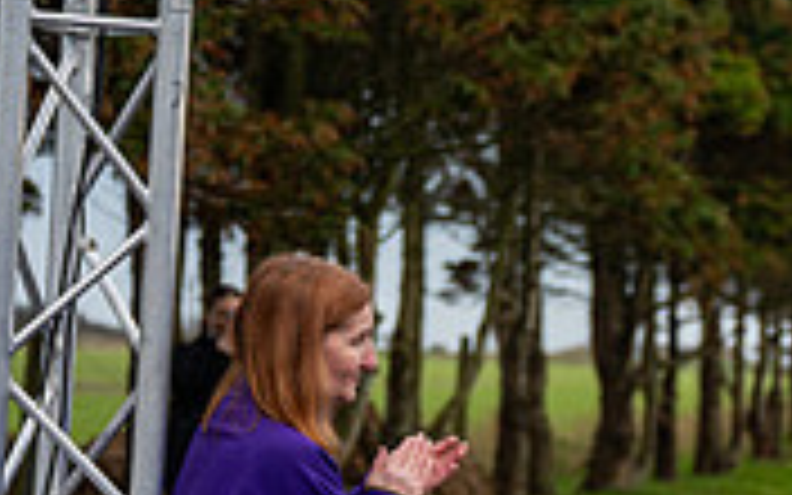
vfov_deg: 9.8
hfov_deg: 14.6
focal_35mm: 134
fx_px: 2892
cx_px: 1170
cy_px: 259
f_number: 2.8
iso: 180
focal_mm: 40
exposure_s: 1/1250
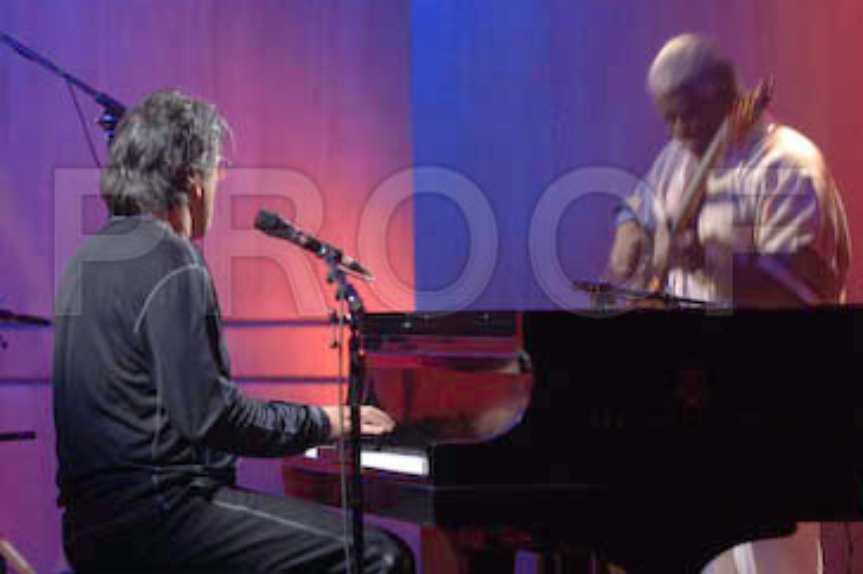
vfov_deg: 7.2
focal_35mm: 191
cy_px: 287
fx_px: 4574
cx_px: 417
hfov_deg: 10.8
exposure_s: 1/40
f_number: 2.8
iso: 800
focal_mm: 116
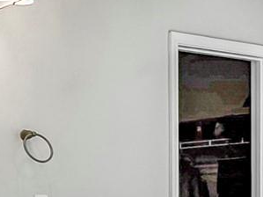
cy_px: 206
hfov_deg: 19.4
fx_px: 729
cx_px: -46
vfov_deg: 15.1
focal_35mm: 96
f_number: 2.2
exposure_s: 1/140
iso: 40
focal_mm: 2.22
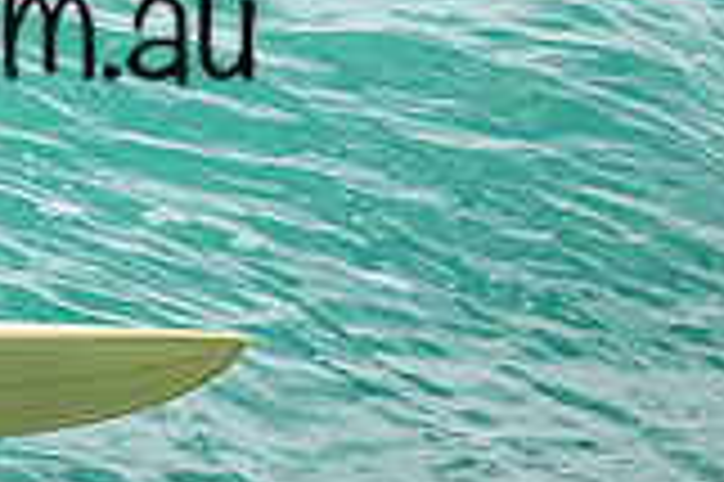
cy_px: -25
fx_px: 57880
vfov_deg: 0.5
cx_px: -220
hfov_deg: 0.7
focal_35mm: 2881
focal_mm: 800
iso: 2500
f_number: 6.3
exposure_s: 1/2000
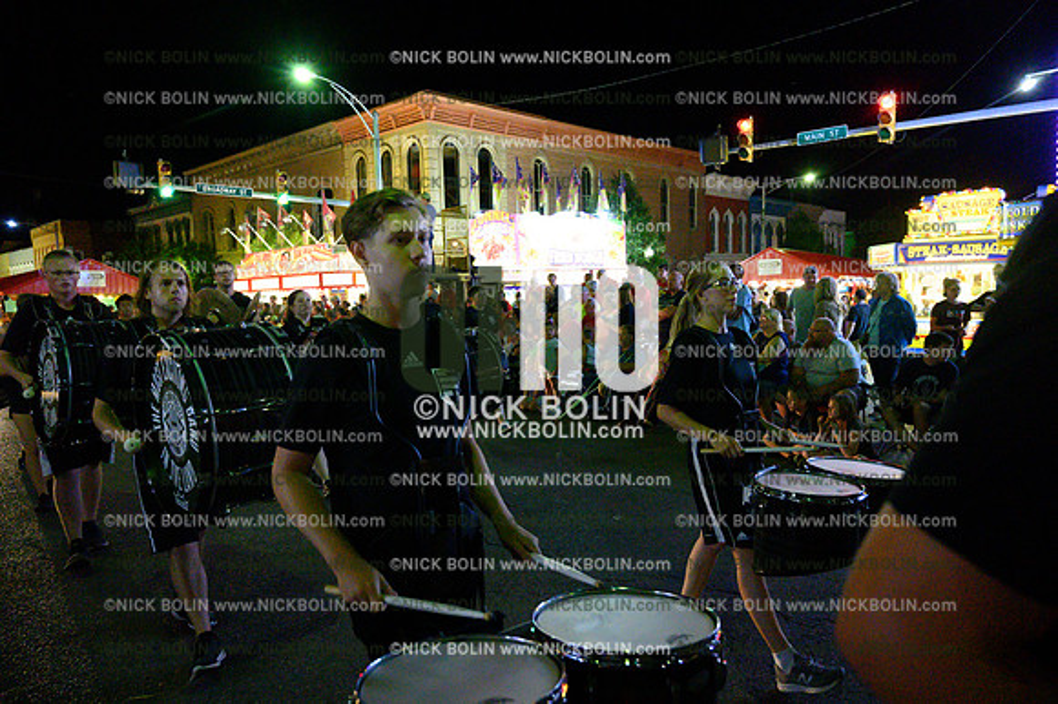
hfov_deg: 73.8
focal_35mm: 24
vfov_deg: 53.1
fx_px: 705
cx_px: 529
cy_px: 352
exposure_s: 1/400
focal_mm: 24
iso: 32000
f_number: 4
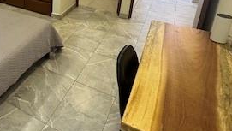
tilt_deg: -18.1
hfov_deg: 49.9
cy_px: -9
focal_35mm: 36
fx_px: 222
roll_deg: +0.0
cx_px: 28
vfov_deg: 29.9
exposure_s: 1/97
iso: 320
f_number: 2.2
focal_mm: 2.22
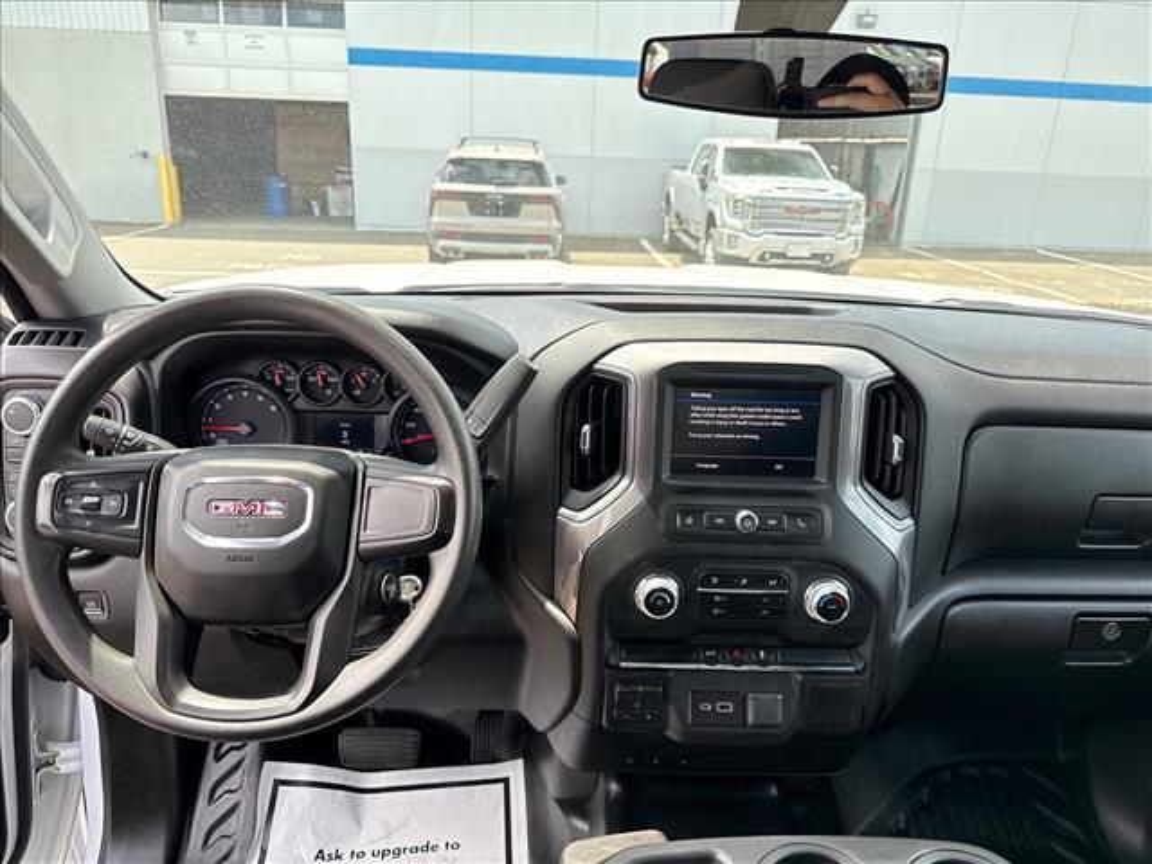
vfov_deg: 56.8
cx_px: 576
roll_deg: -1.7
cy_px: 432
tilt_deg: -18.5
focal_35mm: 24
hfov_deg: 71.6
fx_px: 799
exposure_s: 1/212
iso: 200
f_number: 1.78
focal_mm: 6.76
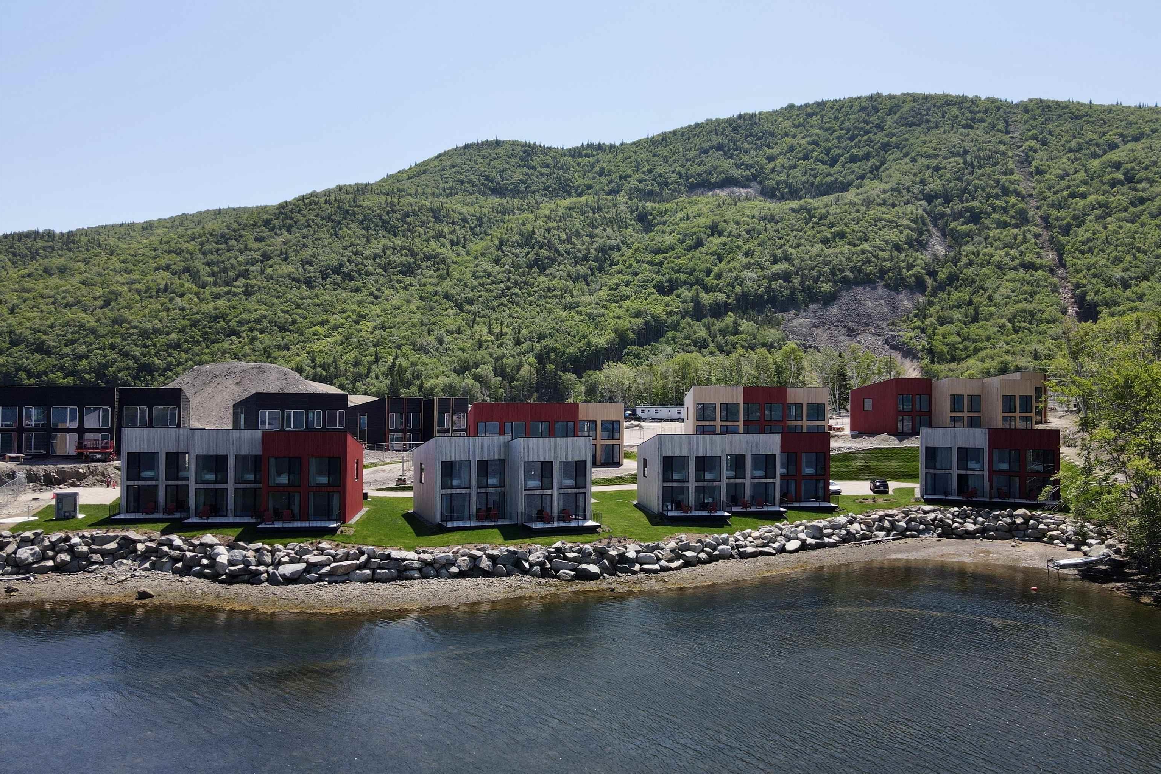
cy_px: 375
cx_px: 580
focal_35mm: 25
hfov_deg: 71.5
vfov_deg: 51.3
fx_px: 806
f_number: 2.8
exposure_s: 1/500
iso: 100
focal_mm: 4.5
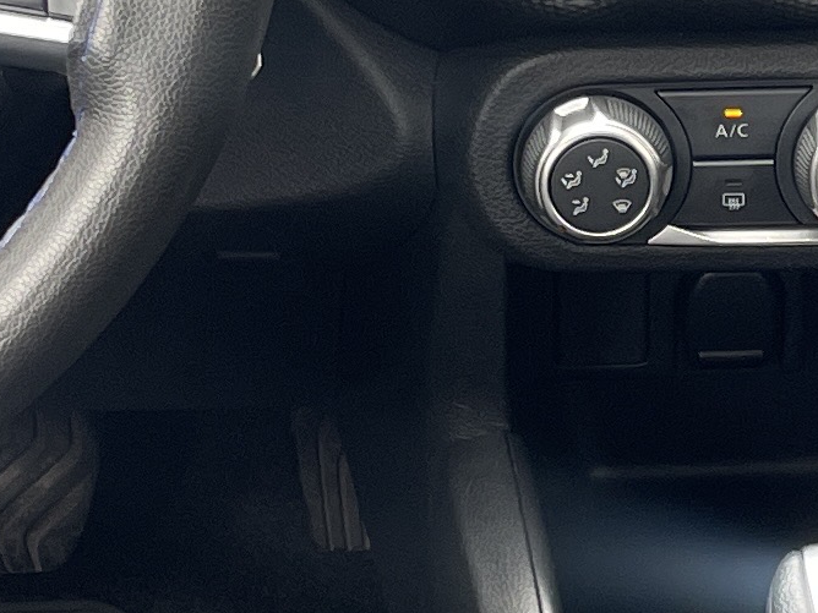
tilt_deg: -31.5
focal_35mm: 151
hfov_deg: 13.0
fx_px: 3568
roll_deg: -0.9
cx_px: 753
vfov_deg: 9.8
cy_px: 184
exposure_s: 1/121
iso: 125
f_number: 1.6
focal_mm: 5.1
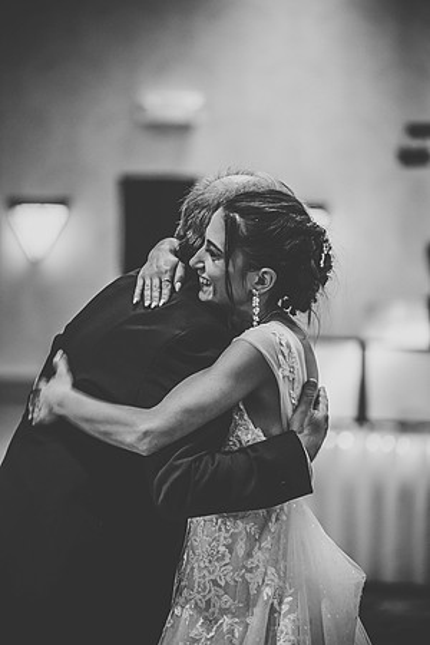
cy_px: 322
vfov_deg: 12.8
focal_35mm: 160
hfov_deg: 8.6
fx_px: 2866
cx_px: 215
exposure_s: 1/60
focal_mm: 160
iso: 800
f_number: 2.8
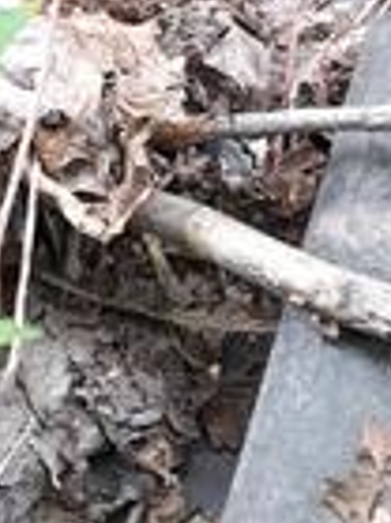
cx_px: 647
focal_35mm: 108
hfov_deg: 12.7
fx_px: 1629
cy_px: -448
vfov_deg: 15.4
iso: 100
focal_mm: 4.6
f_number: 2
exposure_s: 1/50
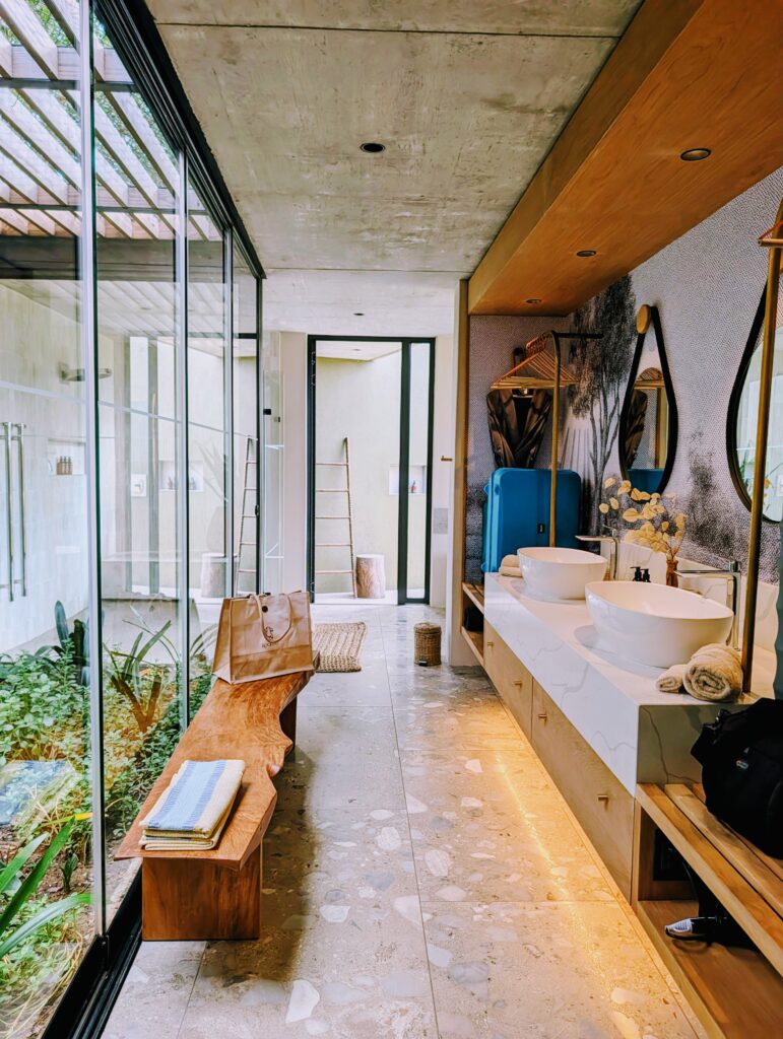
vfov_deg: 71.5
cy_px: 520
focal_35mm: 24
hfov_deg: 56.9
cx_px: 392
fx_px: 722
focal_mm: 6.9
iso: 22
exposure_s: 1/233
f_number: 1.68
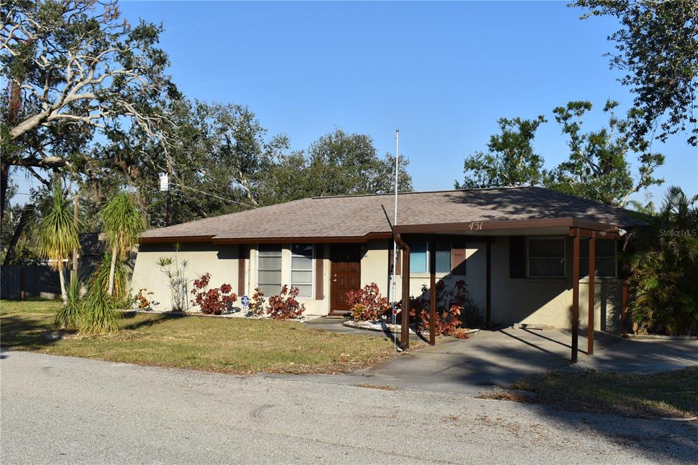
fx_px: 727
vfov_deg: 35.5
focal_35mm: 38
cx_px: 349
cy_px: 232
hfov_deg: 51.3
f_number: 8
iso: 100
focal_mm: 25
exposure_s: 1/250
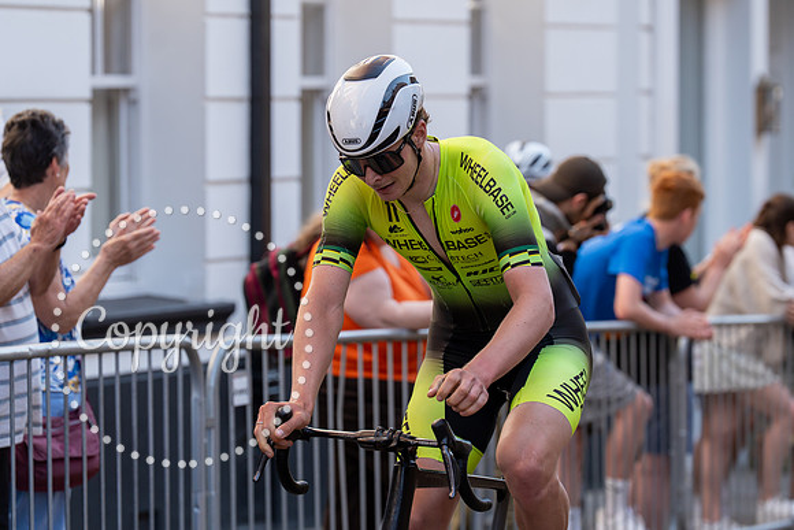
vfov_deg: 7.4
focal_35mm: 186
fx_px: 4096
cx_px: 464
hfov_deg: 11.1
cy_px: 221
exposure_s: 1/1000
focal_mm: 159
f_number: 4
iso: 500
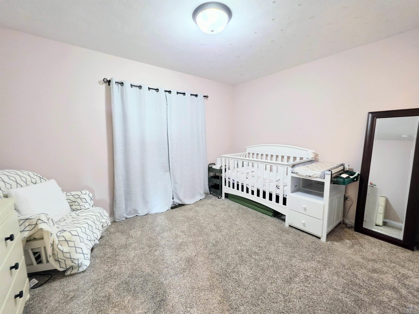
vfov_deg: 89.9
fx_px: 157
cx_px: 210
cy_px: 157
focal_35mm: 13
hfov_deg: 106.2
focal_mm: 2.2
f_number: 1.9
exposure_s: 1/60
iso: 320
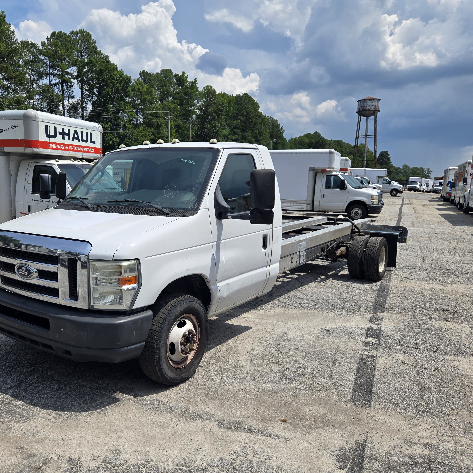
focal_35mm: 28
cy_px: 239
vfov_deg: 57.3
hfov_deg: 56.5
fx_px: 433
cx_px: 172
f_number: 1.8
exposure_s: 1/2537
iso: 25
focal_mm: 5.4
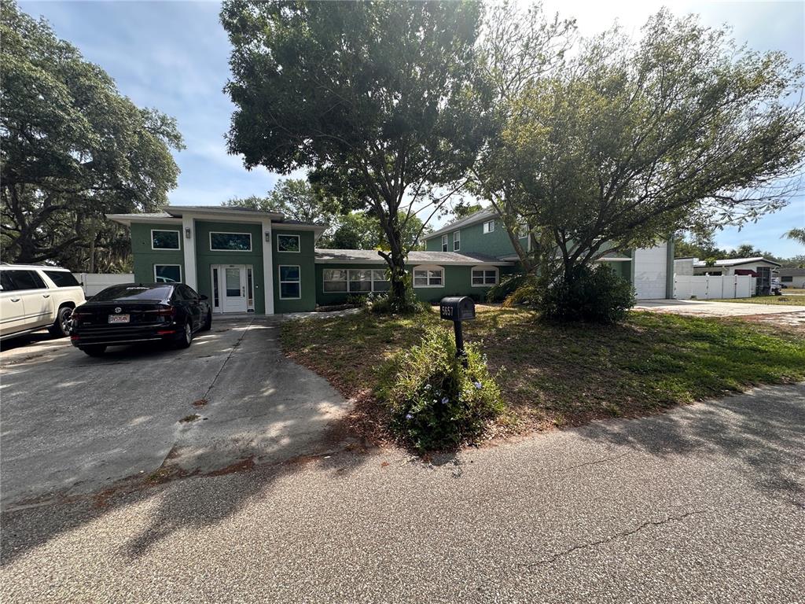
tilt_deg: -2.3
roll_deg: +0.1
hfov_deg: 102.1
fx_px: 326
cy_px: 302
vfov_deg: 85.7
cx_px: 402
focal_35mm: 14
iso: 40
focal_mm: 2.22
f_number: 2.2
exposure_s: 1/596
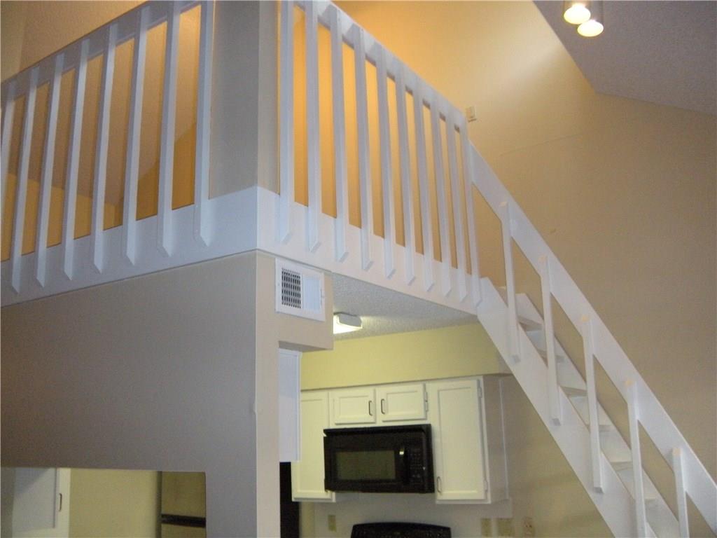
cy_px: 269
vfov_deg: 40.7
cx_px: 358
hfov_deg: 52.6
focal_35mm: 35
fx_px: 725
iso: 400
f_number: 3.8
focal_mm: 5.9
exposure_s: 1/30
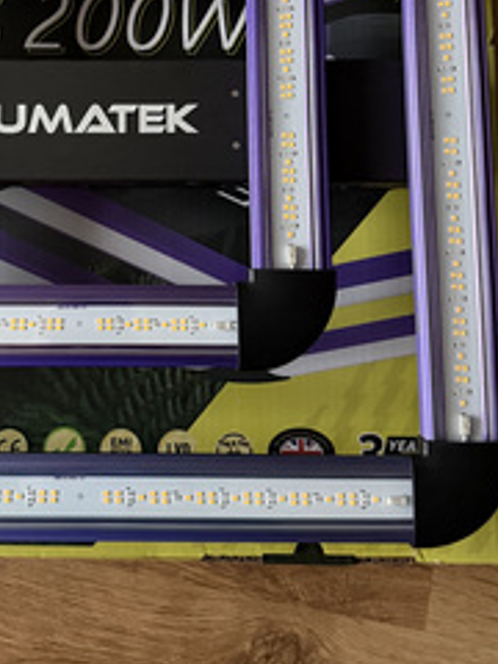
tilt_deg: -81.9
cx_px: 98
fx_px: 959
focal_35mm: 50
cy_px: 124
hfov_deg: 28.5
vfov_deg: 36.8
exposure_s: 1/25
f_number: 1.78
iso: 800
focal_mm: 6.76
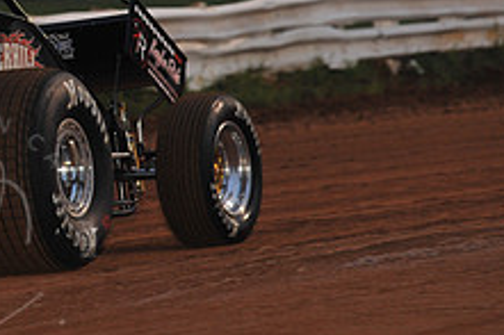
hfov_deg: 4.6
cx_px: -43
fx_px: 6253
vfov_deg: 3.1
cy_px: 36
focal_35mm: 447
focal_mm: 170
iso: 1000
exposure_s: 1/320
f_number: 5.6
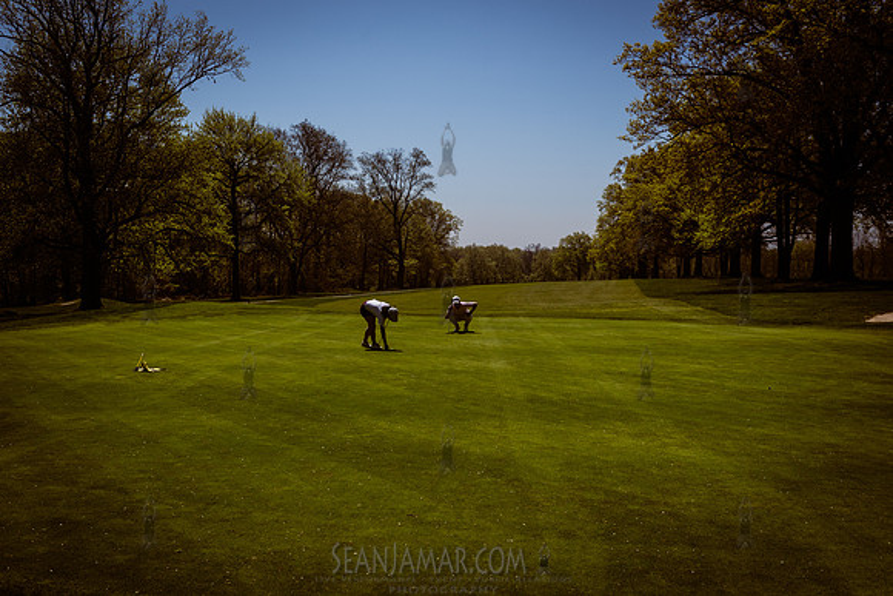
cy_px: 298
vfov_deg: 37.9
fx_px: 868
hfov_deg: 54.4
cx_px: 446
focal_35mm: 35
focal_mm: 35
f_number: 5.6
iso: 200
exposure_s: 1/1600
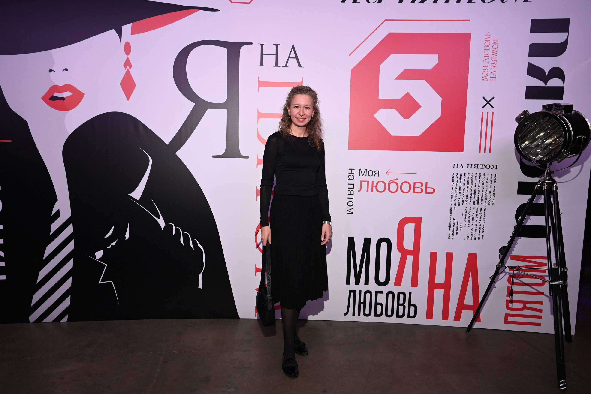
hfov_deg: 73.7
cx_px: 296
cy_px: 197
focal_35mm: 24
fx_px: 394
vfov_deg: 53.1
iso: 640
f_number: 5
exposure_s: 1/125
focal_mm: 24
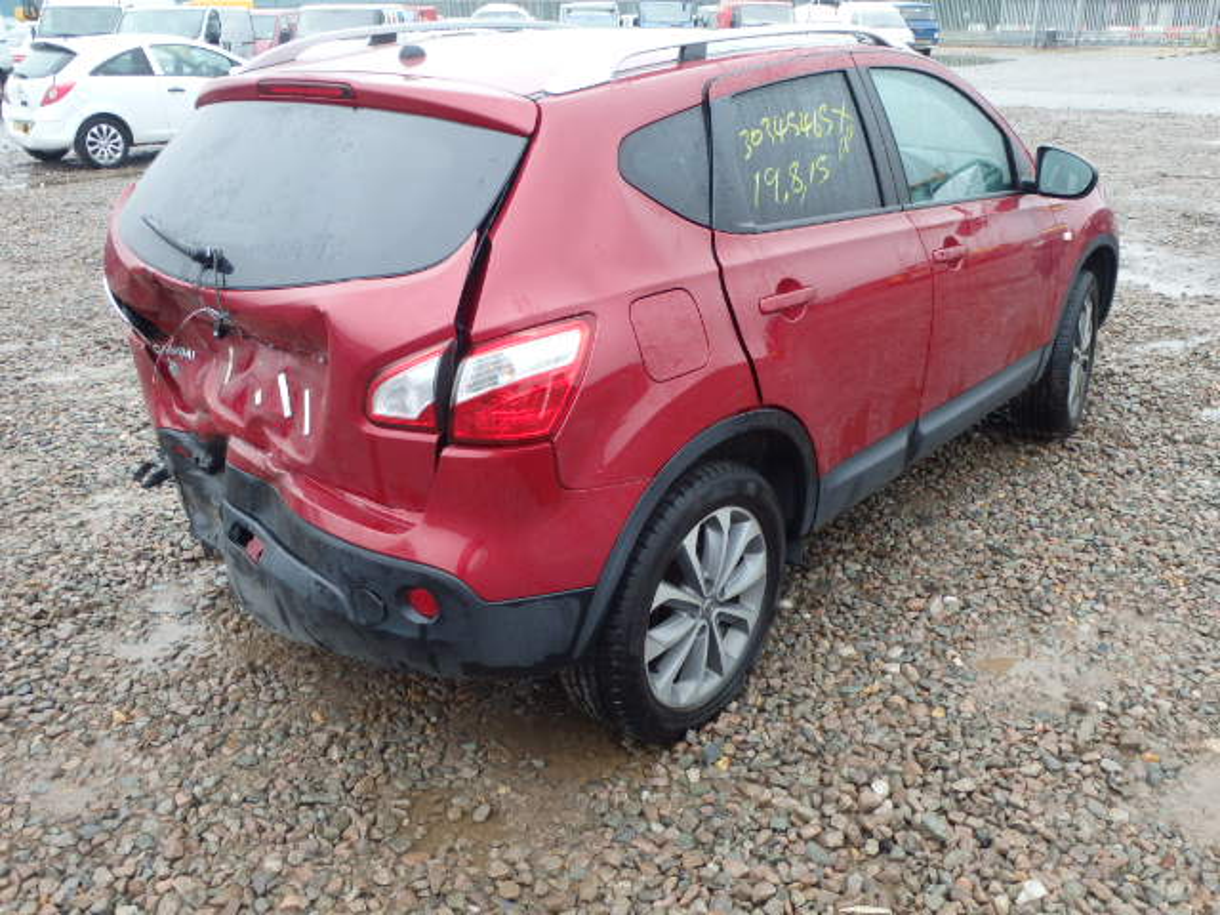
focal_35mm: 34
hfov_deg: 54.0
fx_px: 1198
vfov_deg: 41.8
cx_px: 610
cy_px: 458
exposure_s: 1/50
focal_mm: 6.1
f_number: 4.4
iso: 200
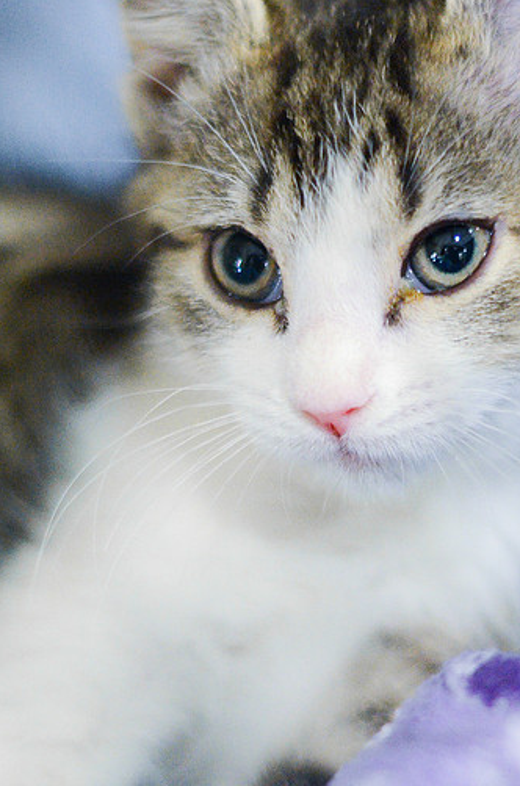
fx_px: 2767
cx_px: 413
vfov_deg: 16.2
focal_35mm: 127
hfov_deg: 10.7
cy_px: 499
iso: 3200
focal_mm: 50
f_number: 1.8
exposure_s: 1/160
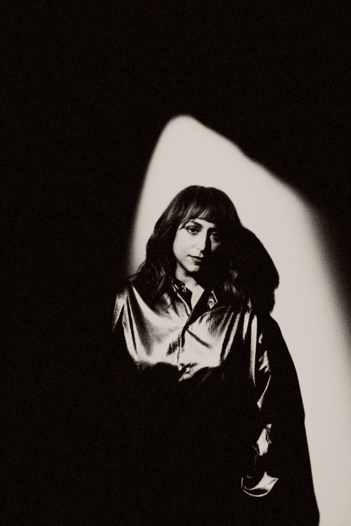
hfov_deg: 53.1
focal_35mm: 24
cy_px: 263
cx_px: 176
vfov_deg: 73.7
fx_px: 351
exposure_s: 1/640
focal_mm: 8.8
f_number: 2.5
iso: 400
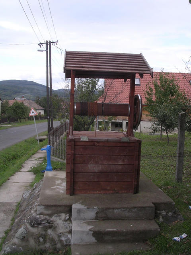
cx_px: 96
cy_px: 128
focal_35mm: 38
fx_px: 280
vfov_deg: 49.0
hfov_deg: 37.7
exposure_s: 1/141
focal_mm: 5.8
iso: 100
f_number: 5.6
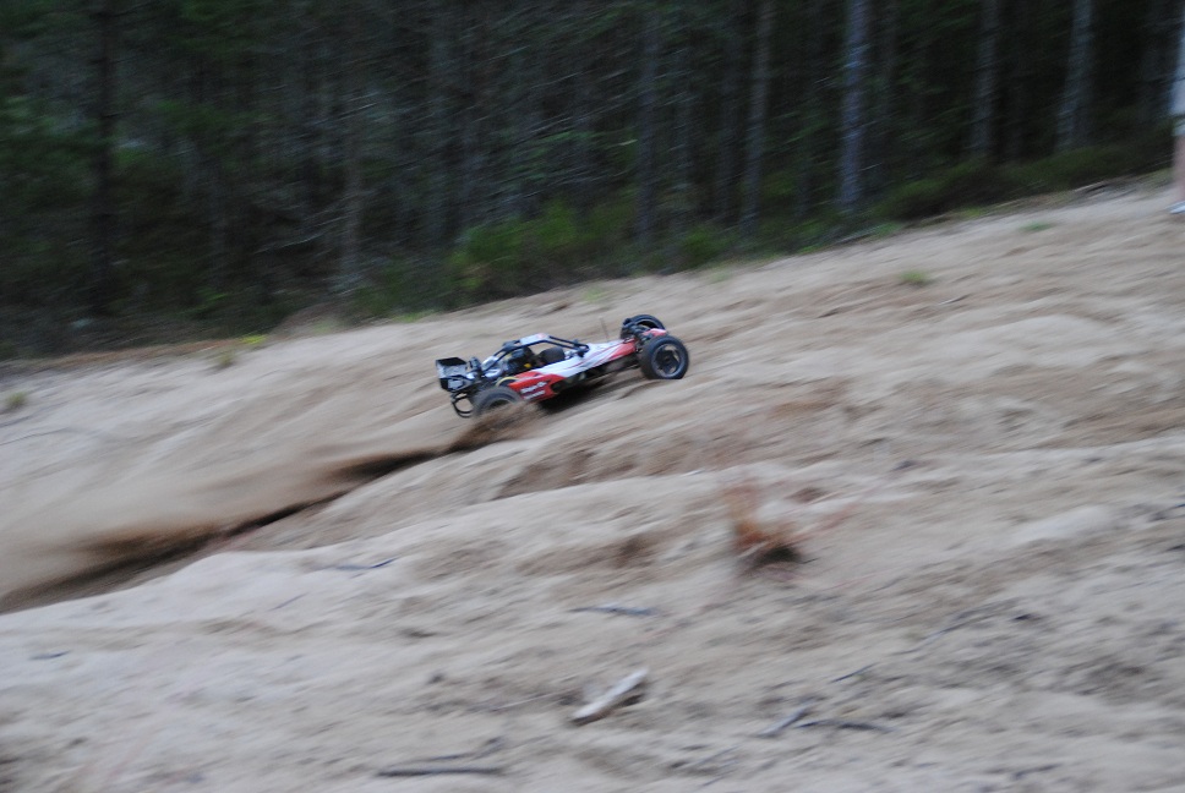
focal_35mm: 75
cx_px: 592
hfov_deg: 27.0
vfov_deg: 18.2
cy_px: 396
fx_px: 2472
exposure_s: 1/100
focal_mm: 50
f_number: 4.8
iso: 800
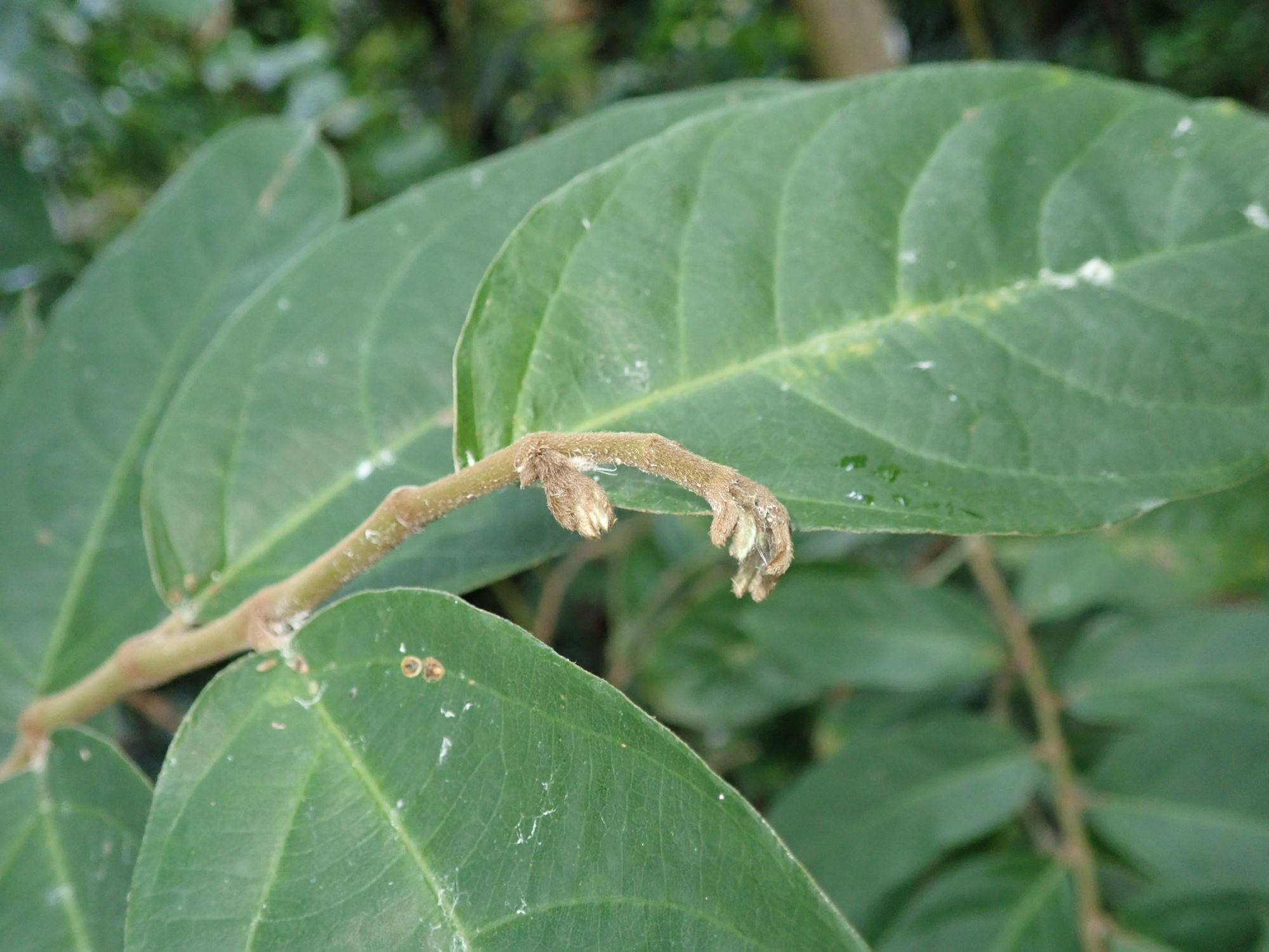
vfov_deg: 46.8
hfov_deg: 60.0
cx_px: 634
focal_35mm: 30
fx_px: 1100
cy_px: 476
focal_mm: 5.5
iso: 640
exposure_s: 1/125
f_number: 2.3
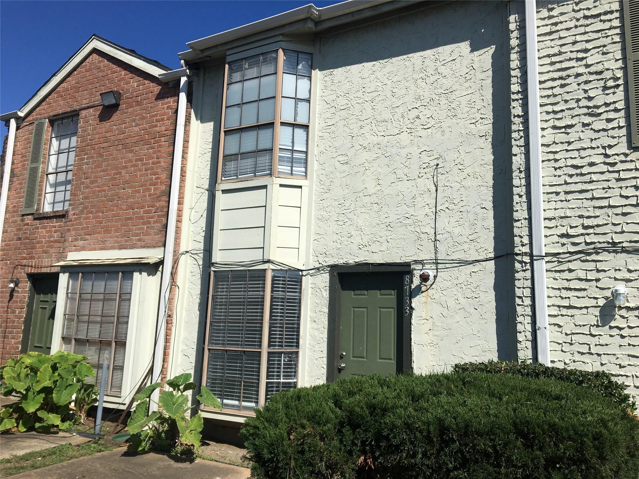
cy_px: 240
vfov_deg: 48.2
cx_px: 320
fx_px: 535
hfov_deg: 61.7
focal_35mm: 29
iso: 25
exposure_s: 1/3497
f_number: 2.2
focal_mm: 4.15
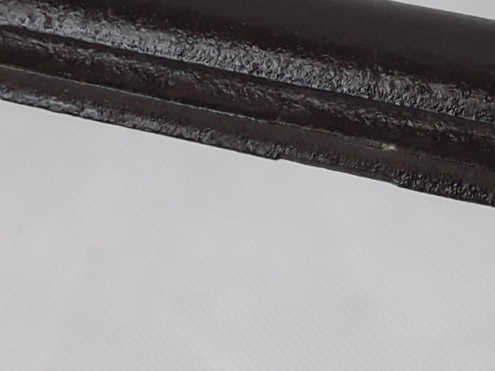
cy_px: 98
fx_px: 1144
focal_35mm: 80
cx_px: 484
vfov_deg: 18.3
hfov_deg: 23.5
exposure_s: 1/100
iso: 80
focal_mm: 2.91
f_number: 1.9
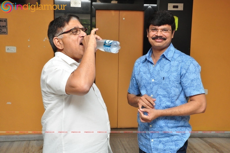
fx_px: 325
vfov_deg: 26.4
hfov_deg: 38.9
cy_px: 76
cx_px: 115
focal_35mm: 51
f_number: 9
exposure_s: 1/125
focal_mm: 34
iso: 1600
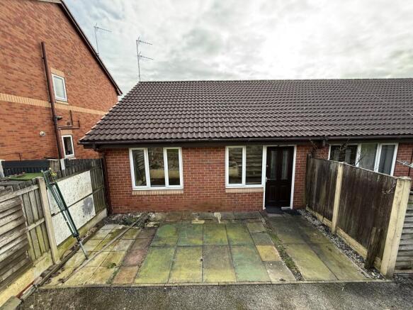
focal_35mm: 14
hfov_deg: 102.1
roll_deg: +1.5
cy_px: 155
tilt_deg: -8.5
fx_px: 167
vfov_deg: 85.7
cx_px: 206
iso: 50
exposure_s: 1/212
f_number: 2.2
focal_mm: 2.22
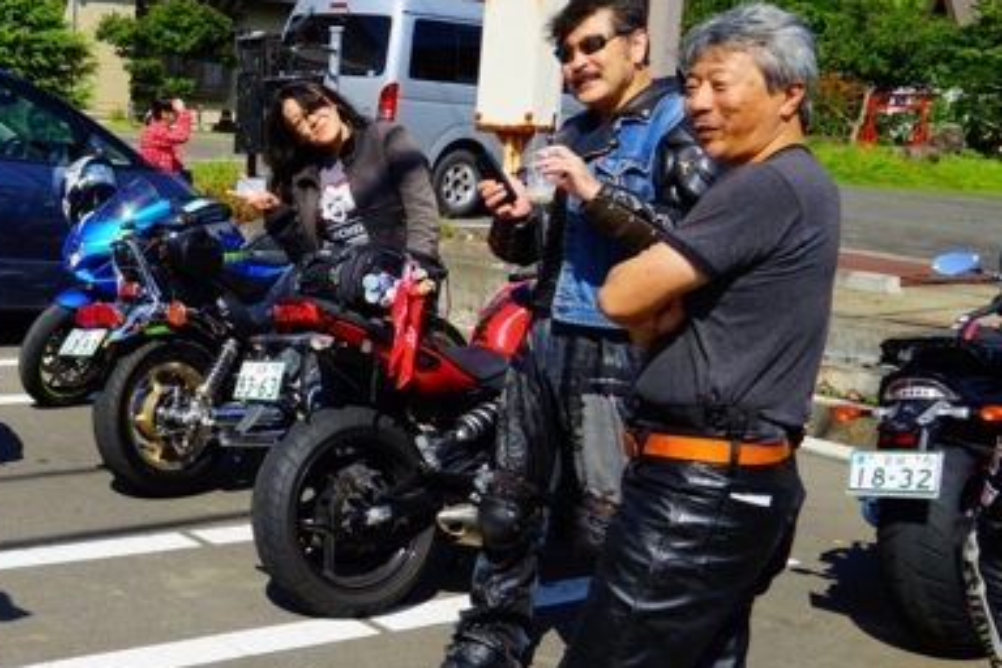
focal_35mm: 50
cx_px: -39
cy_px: 337
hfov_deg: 35.2
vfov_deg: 27.0
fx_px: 1392
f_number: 11
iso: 100
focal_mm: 24
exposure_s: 1/160
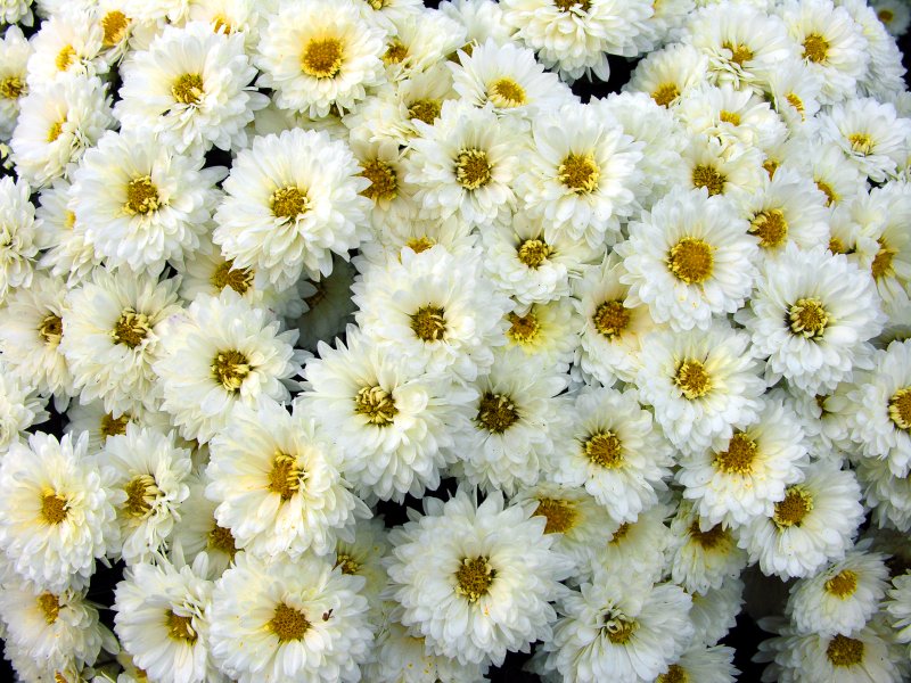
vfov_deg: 40.7
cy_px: 342
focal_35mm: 35
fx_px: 921
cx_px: 456
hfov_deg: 52.6
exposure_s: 1/53.4
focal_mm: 8.9
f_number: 8
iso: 50
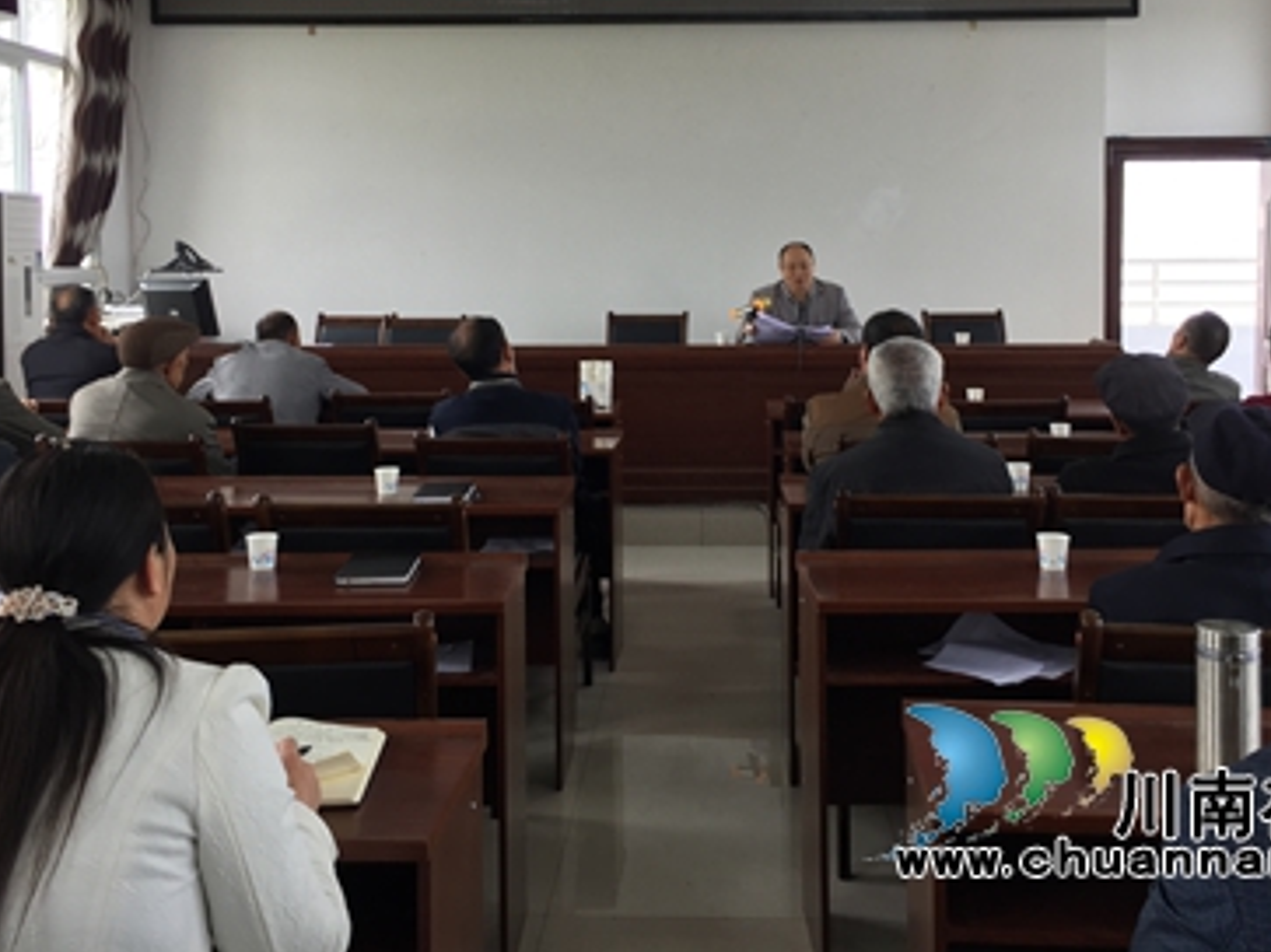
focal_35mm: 40
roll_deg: -1.1
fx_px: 1468
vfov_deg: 35.5
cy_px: 306
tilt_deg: -4.3
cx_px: 672
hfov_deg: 46.8
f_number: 2.2
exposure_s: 1/50
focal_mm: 4.15
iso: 32
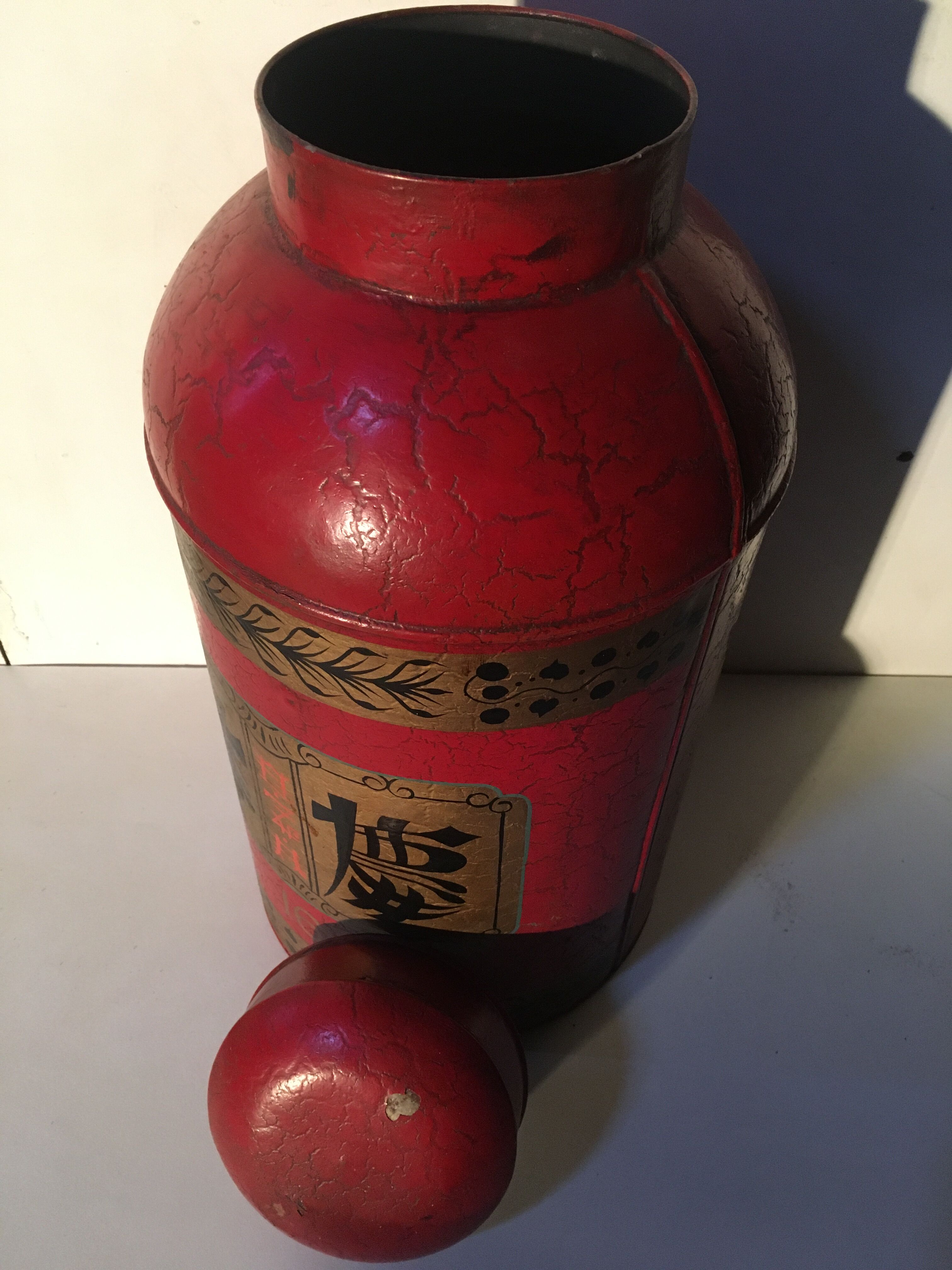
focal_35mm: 29
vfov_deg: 61.7
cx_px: 476
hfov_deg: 48.2
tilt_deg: -49.6
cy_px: 635
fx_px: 1063
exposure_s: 1/25
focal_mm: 4.15
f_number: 2.2
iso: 200
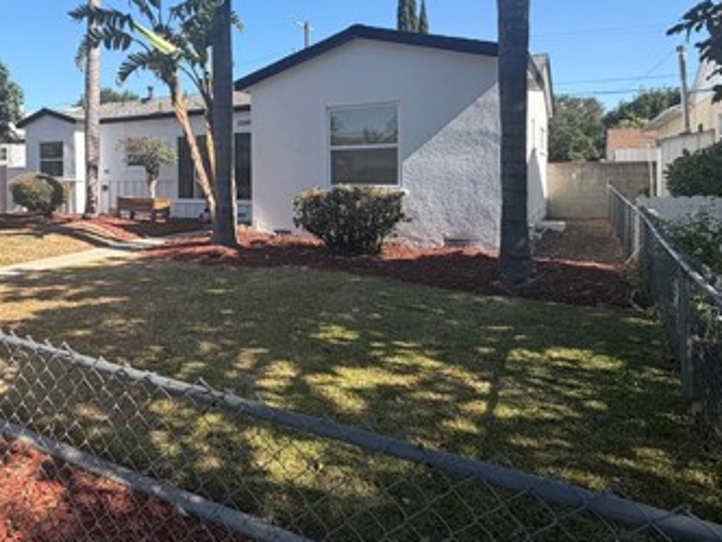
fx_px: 563
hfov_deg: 62.2
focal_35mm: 27
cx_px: 196
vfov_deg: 50.5
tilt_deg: -2.0
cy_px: 185
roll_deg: +1.2
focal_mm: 2.22
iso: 32
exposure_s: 1/770
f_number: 2.2
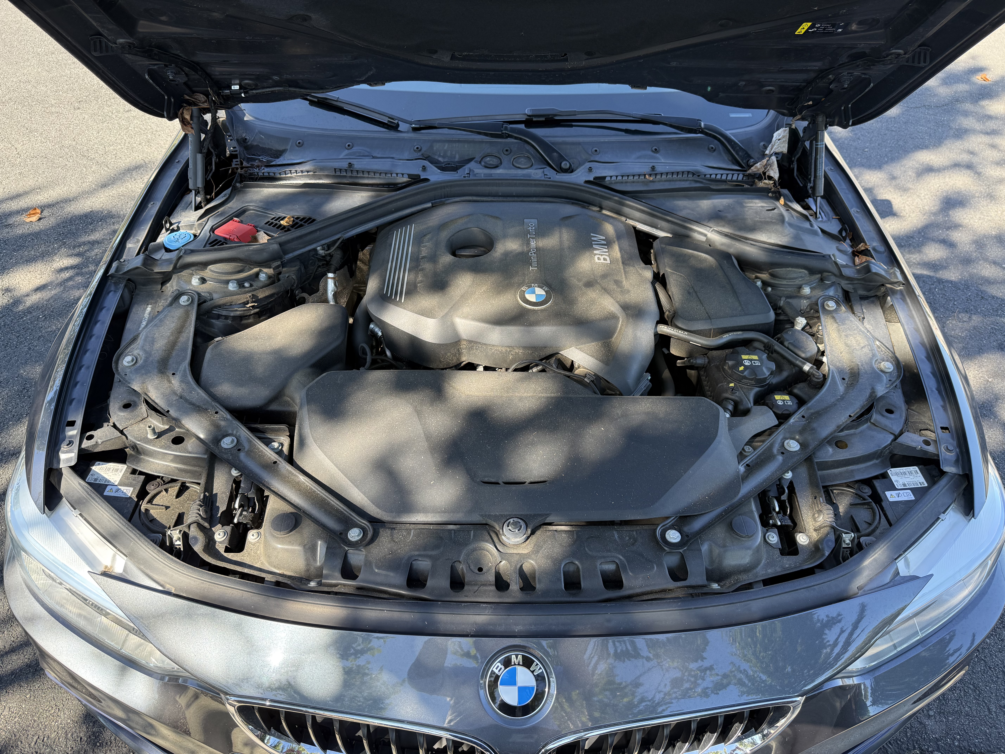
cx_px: 502
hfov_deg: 71.6
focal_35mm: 24
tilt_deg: -40.9
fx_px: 697
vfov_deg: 56.8
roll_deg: +0.7
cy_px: 377
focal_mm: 6.76
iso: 100
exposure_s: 1/370
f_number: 1.78
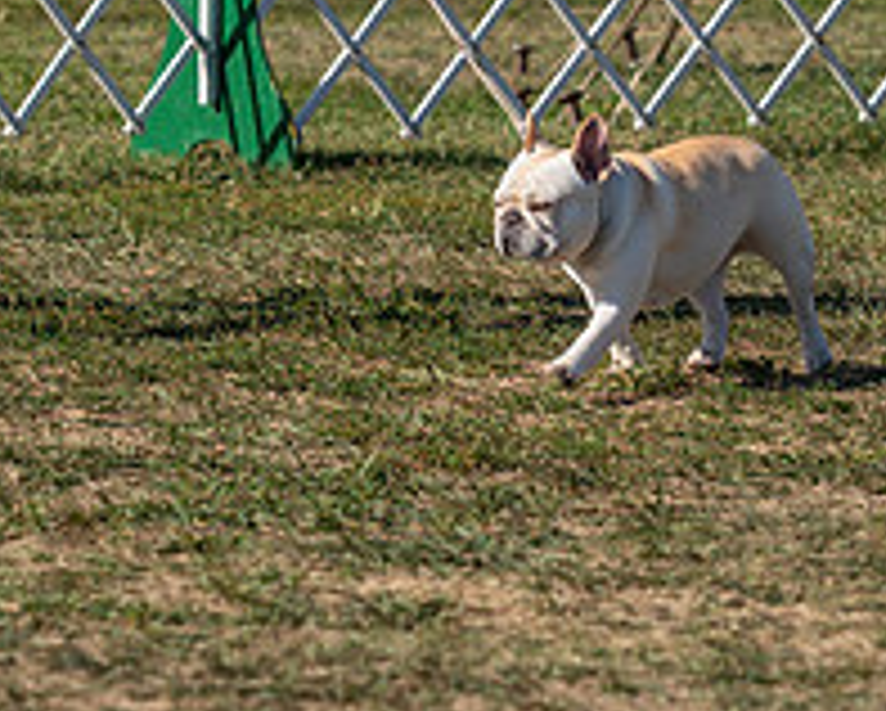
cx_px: 573
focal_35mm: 341
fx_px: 8951
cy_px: -212
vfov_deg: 4.5
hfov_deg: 5.7
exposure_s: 1/1250
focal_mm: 106
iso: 125
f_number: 4.5
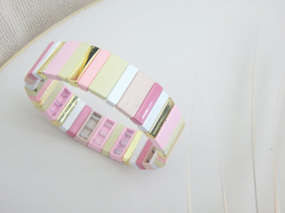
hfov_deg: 35.5
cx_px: 142
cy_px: 106
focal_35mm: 54
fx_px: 445
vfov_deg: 27.0
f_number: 3.8
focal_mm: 9.7
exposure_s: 1/25
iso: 400
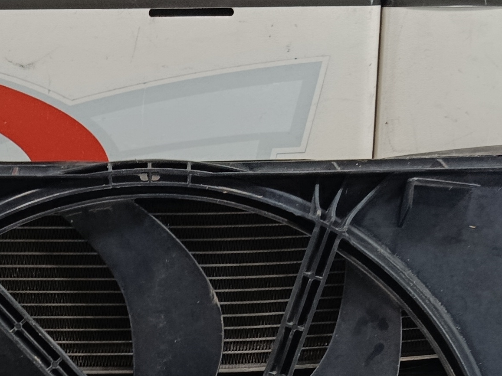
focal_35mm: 83
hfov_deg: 23.5
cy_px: 530
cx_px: 178
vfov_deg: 16.5
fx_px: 1203
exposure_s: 1/50
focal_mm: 5.24
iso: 697
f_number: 1.7
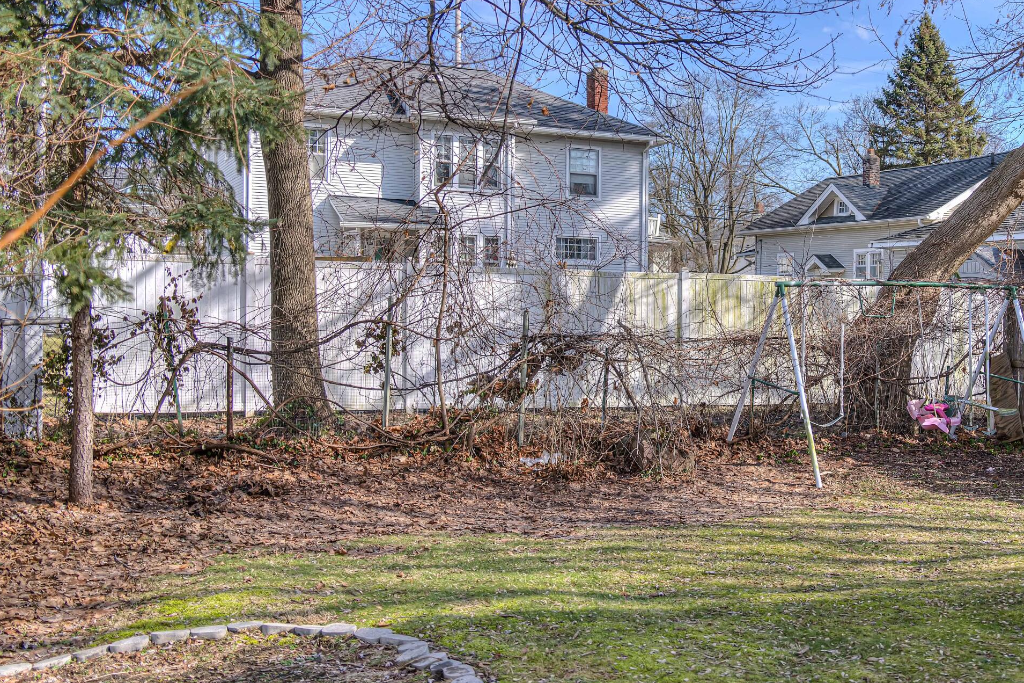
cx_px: 704
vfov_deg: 30.4
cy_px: 264
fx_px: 1251
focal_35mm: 44
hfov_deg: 43.7
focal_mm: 28
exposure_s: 1/2000
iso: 200
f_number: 2.8
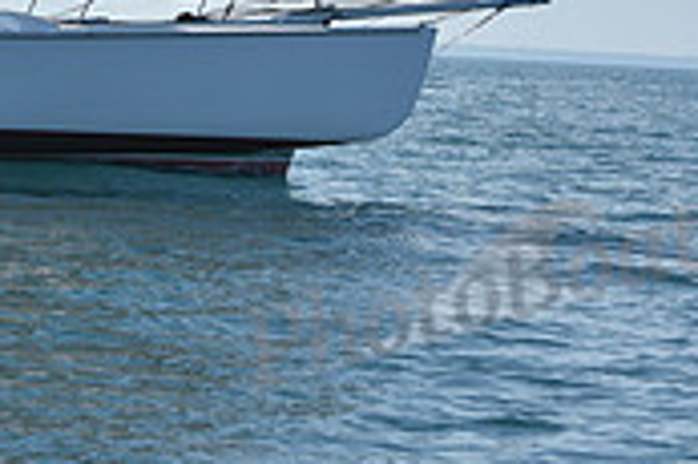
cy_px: -280
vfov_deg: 5.8
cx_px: 40
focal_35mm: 235
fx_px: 4552
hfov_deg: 8.7
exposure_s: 1/1250
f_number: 8
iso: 250
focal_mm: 70
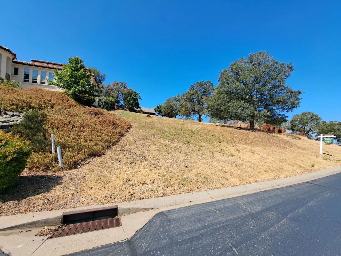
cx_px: 170
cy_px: 128
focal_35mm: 13
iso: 50
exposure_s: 1/815
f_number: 2.2
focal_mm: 1.74
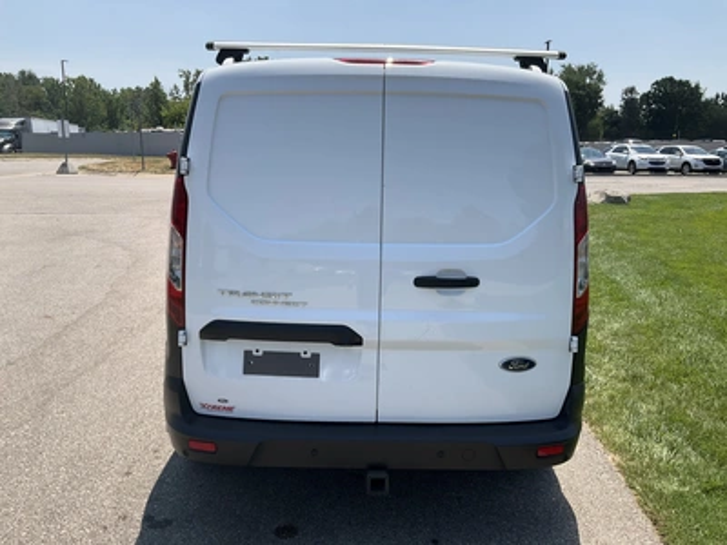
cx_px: 364
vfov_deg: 48.2
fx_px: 609
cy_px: 272
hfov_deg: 61.7
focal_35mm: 29
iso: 25
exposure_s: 1/1912
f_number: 1.8
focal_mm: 3
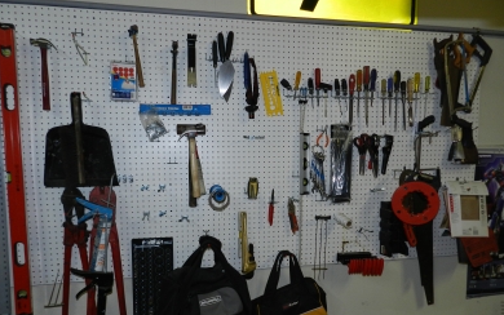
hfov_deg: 72.5
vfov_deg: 49.0
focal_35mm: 25
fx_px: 343
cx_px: 249
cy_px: 187
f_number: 3.4
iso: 200
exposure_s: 1/30
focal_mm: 4
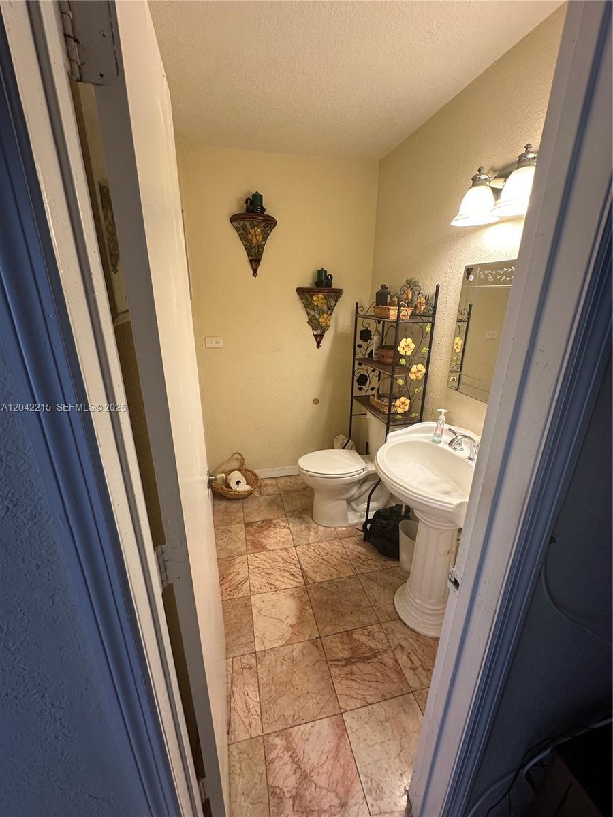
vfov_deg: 102.1
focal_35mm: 14
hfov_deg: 85.7
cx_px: 306
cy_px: 408
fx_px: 331
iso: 160
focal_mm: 2.22
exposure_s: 1/120
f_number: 2.2
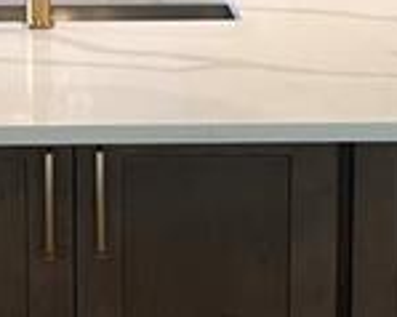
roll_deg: +0.5
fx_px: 2407
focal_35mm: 205
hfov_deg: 9.4
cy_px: 136
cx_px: 77
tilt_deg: -11.0
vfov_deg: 7.5
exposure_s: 1/120
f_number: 1.5
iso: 125
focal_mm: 5.7
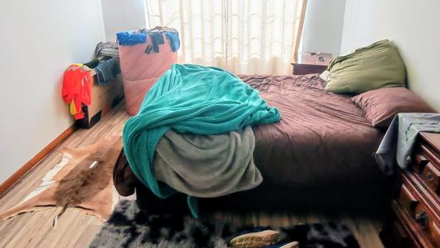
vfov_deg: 44.2
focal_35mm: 26
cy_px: 97
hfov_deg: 71.9
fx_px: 303
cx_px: 226
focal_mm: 1.96
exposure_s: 1/50
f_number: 2.2
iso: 71
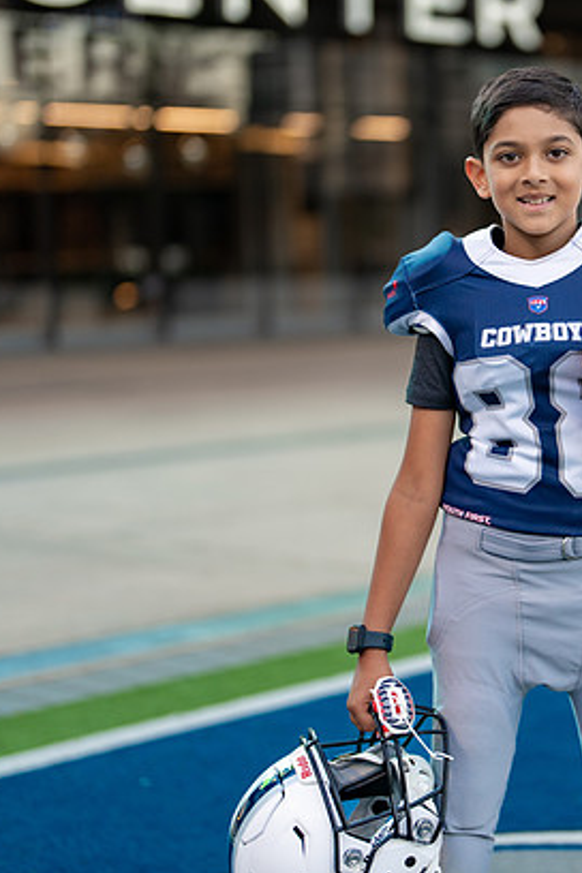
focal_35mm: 87
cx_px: 533
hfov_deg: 15.5
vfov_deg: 23.4
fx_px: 2110
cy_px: 378
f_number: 1.2
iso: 160
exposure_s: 1/400
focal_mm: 50
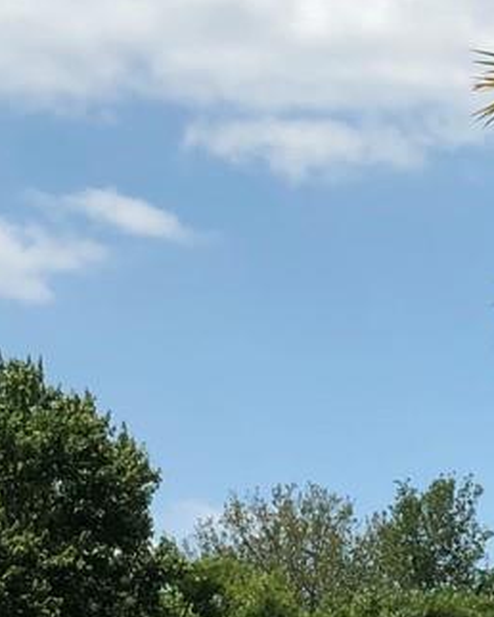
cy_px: 866
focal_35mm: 252
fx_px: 4601
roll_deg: -0.1
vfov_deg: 7.6
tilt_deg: +2.5
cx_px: 1281
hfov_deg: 5.9
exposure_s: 1/1312
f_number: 2.4
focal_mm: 6
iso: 16
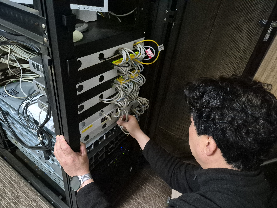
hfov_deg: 73.9
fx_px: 184
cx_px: 138
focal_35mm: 23
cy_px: 104
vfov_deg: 58.9
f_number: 1.8
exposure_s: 1/120
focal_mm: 5.4
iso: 2500
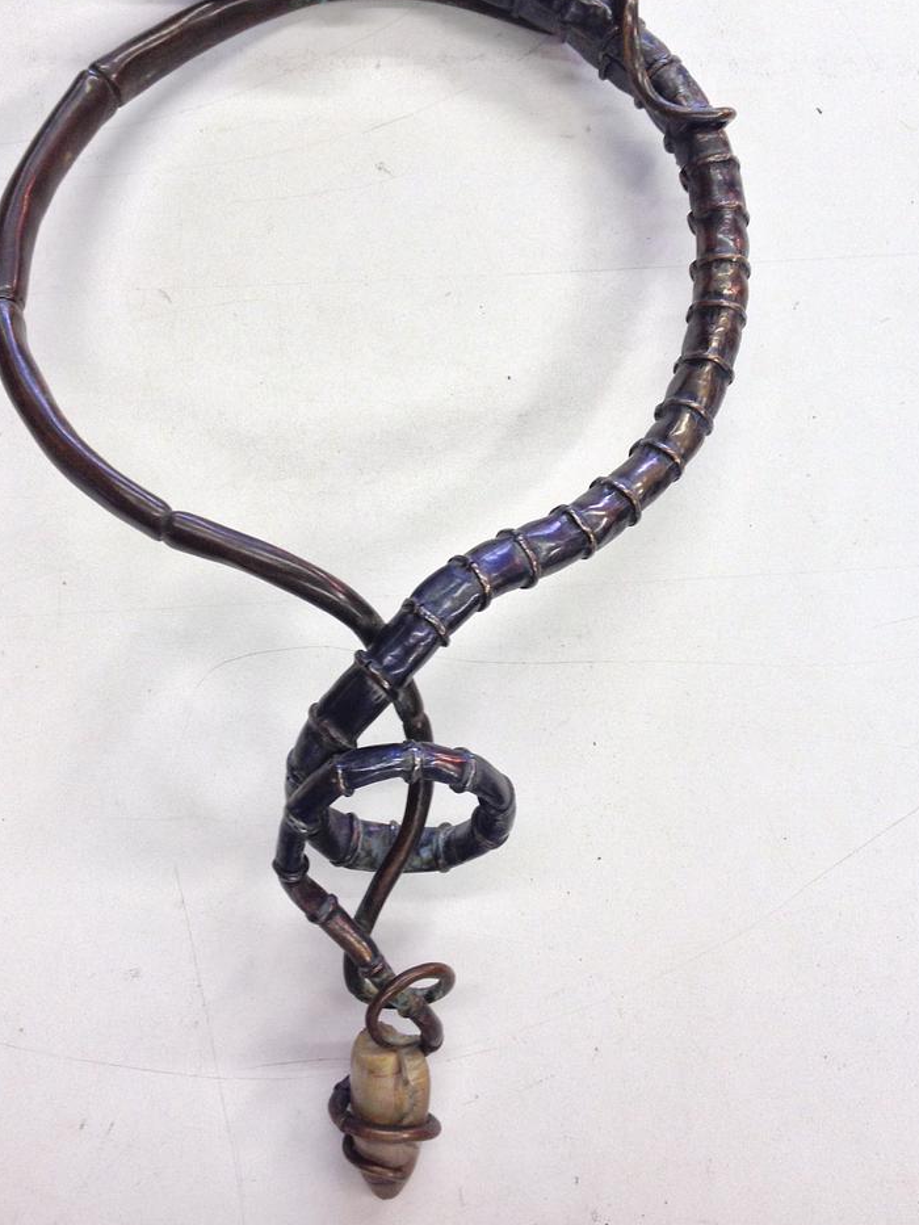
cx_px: 416
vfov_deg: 42.0
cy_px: 542
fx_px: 1593
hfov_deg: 32.2
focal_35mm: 45
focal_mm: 4.28
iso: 50
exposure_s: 1/30
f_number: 2.4
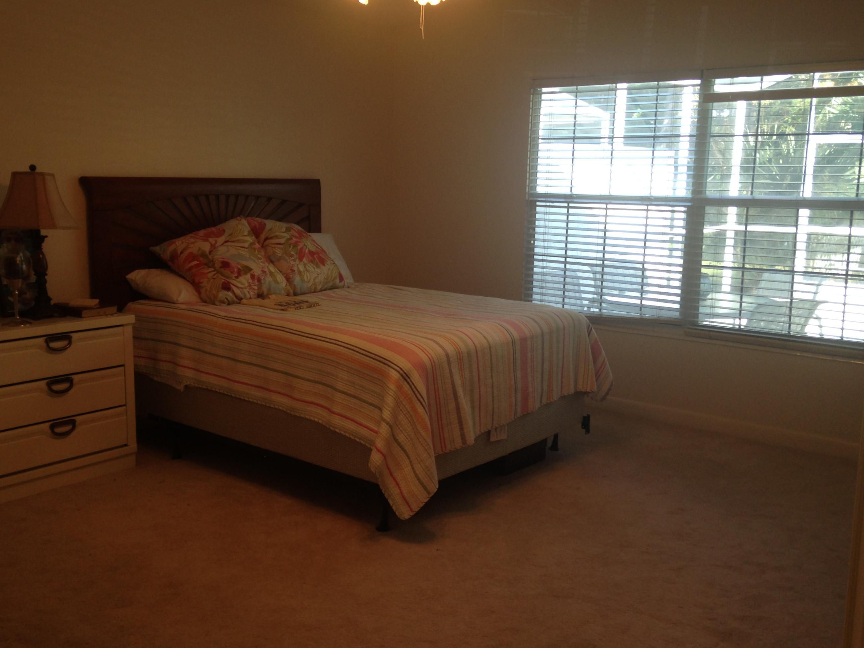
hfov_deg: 48.9
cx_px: 407
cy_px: 311
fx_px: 949
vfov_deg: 37.7
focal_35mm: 38
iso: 50
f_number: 2.4
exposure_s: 1/24
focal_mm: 4.12
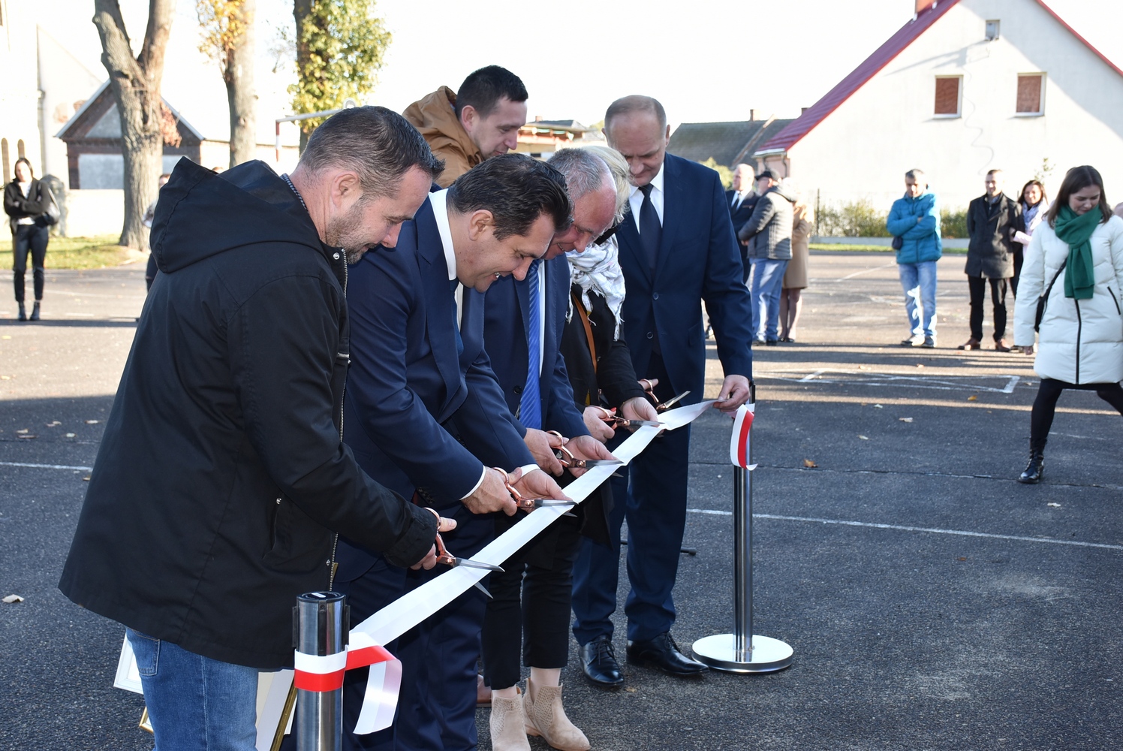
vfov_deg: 26.5
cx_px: 562
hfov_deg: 38.9
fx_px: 1592
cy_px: 376
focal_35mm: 51
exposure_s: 1/125
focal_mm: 34
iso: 220
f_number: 5.6
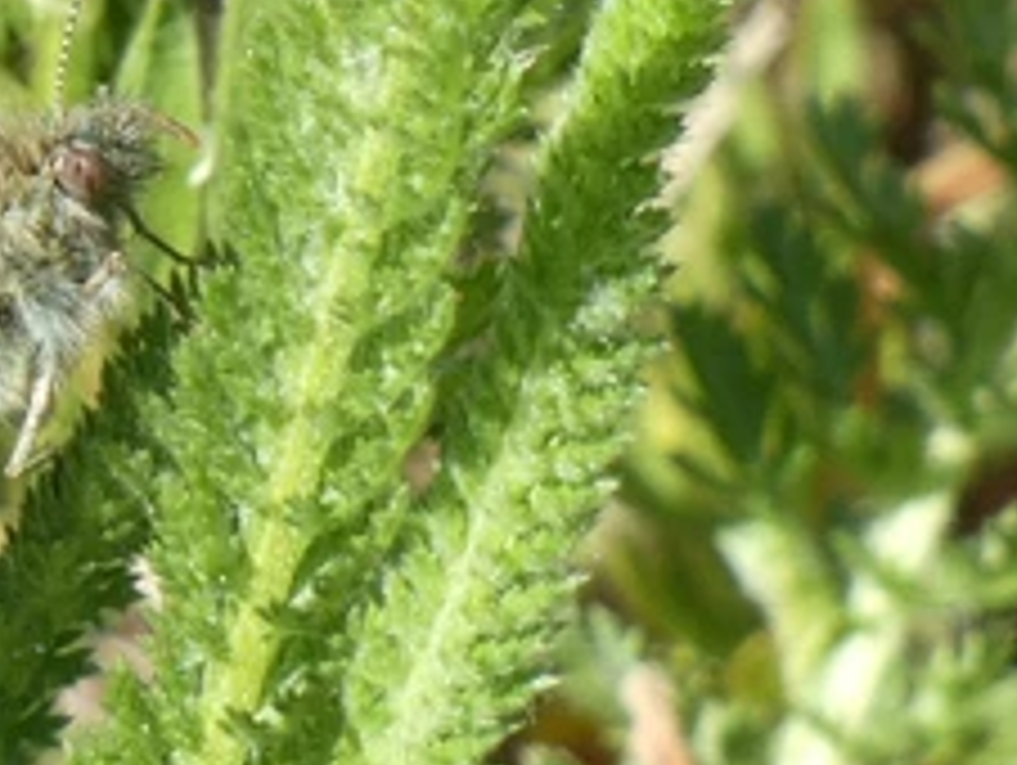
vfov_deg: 1.5
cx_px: -279
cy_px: 302
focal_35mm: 1024
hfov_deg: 1.9
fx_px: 30117
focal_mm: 64.9
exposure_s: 1/80
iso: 100
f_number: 5.6
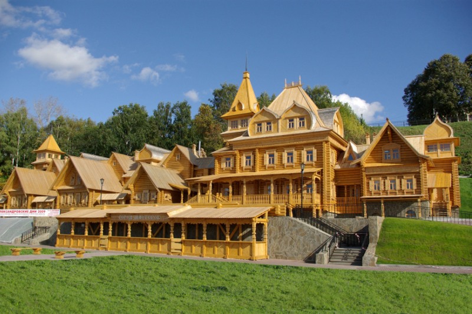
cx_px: 236
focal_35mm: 30
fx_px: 393
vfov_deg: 43.6
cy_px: 157
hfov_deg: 61.9
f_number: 9
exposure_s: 1/500
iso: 250
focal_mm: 20
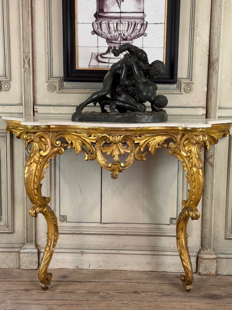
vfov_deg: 39.7
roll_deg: +2.0
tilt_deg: -8.1
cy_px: 155
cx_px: 116
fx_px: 429
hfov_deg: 30.3
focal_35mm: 48
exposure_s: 1/50
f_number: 1.78
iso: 200
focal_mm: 6.76
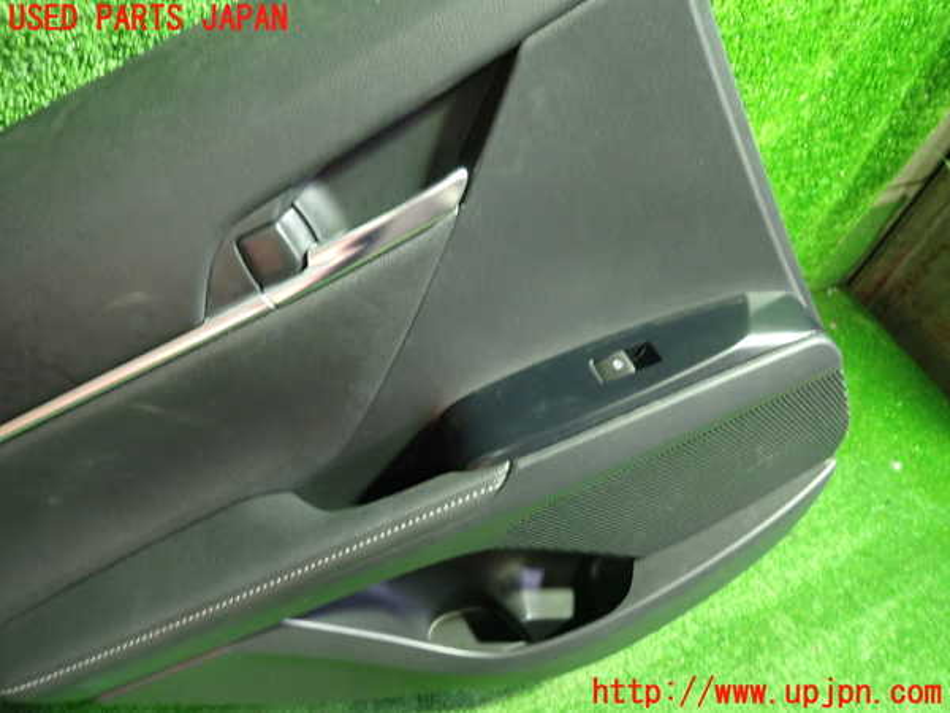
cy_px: 356
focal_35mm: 25
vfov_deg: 54.9
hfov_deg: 69.4
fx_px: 686
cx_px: 475
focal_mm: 4.5
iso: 800
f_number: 2
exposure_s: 1/30
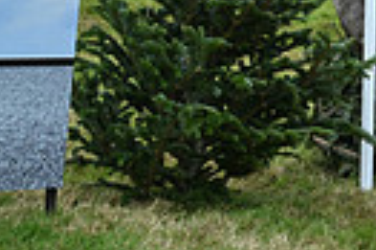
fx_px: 2316
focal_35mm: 222
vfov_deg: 6.1
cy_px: -168
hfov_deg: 8.6
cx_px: 827
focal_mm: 50
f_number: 5.6
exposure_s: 1/1250
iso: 900
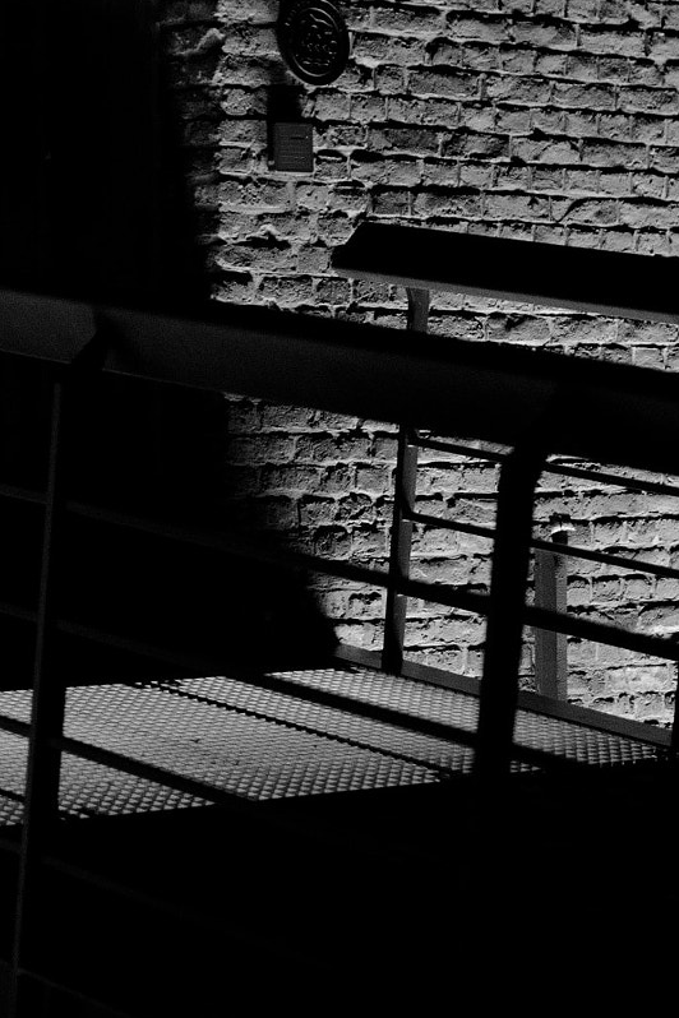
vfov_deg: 19.4
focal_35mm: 105
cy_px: 299
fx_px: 2970
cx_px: 115
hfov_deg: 13.0
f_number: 2
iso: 400
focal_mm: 35
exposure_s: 1/30
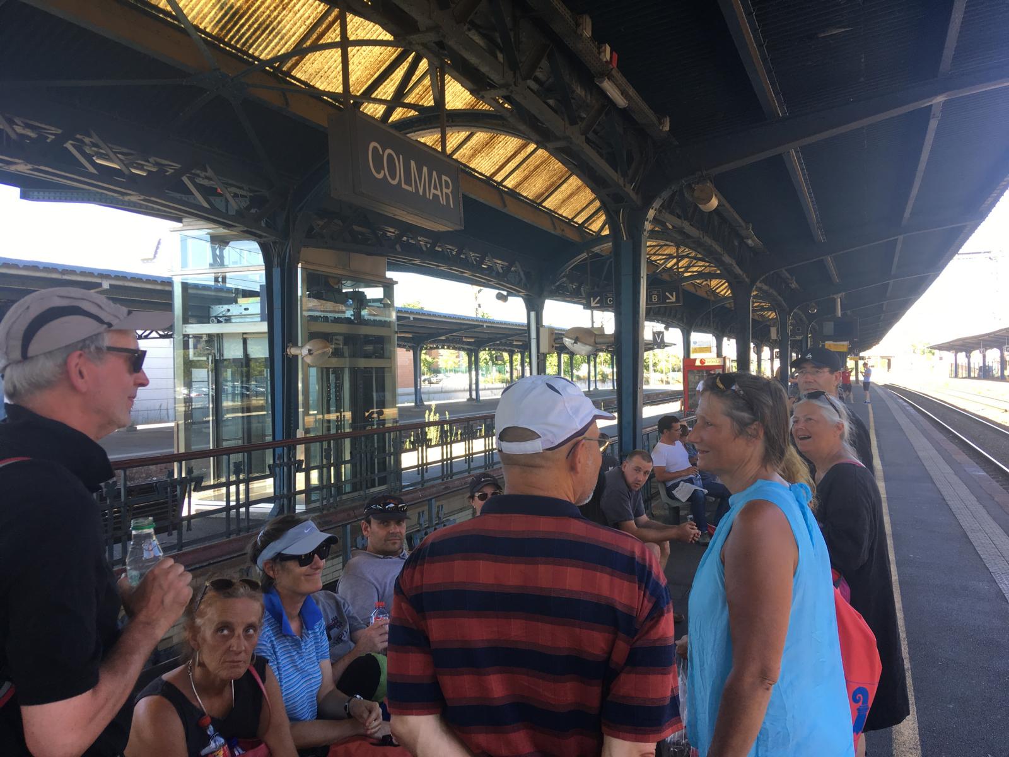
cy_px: 378
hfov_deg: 61.7
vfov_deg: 48.2
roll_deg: +0.3
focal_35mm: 29
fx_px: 845
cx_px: 504
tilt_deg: -0.1
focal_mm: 4.15
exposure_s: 1/100
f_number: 2.2
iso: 25
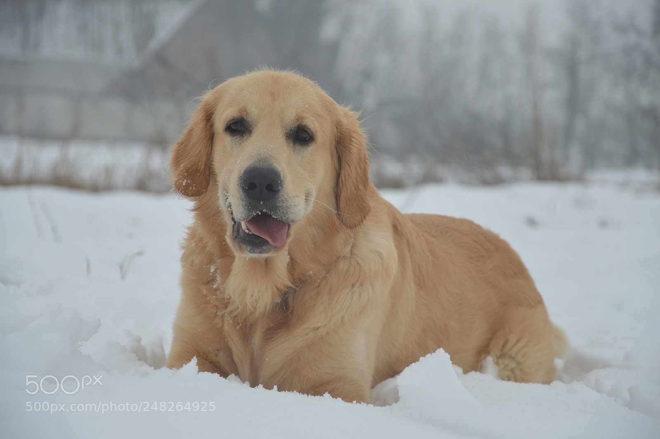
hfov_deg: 13.1
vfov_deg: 8.7
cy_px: 220
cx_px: 330
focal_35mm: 158
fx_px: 2885
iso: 140
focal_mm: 105
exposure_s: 1/400
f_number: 5.6
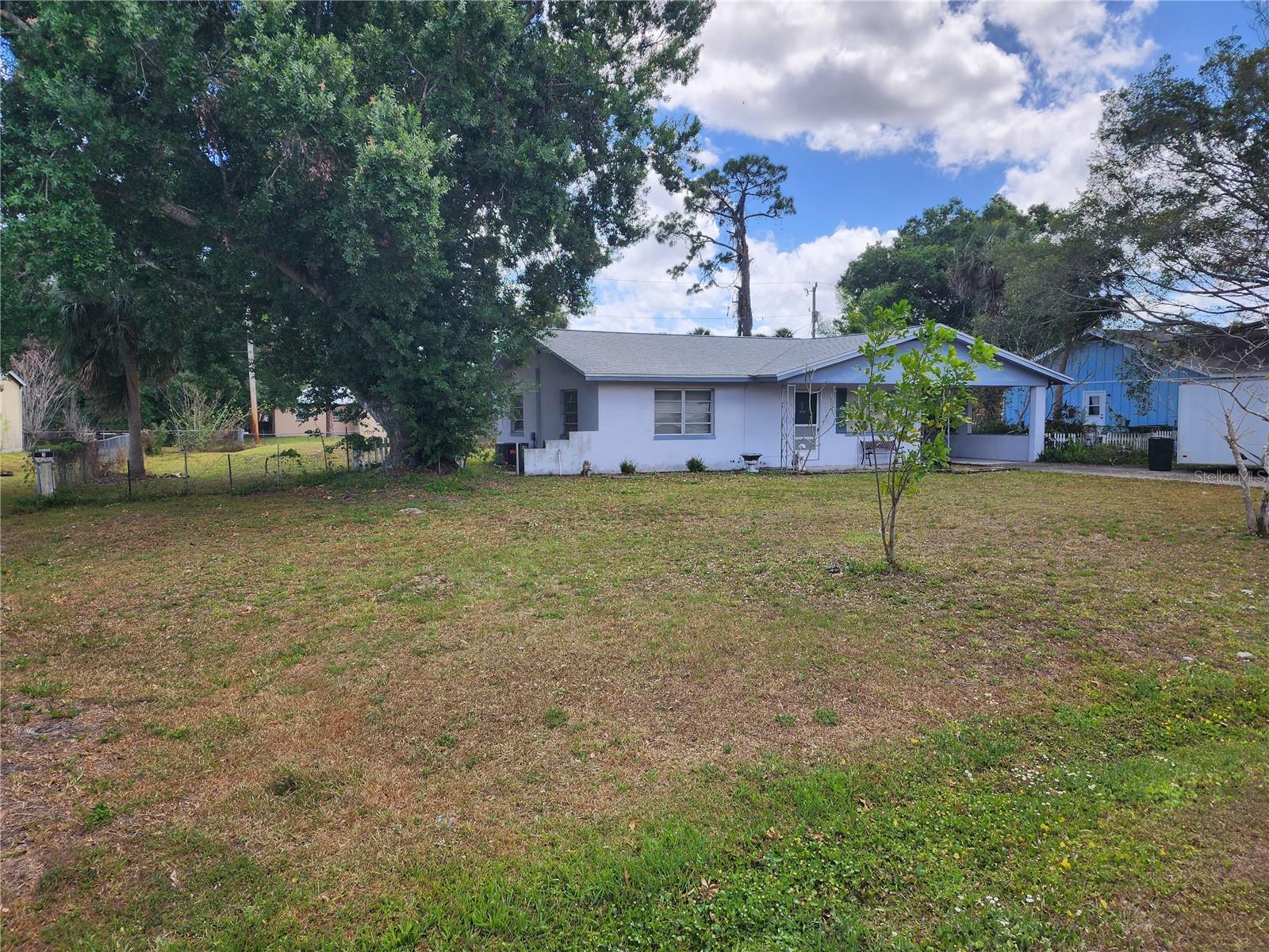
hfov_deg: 73.9
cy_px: 476
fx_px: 843
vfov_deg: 58.9
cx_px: 634
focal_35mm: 23
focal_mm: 6.4
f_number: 1.8
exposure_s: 1/641
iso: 12
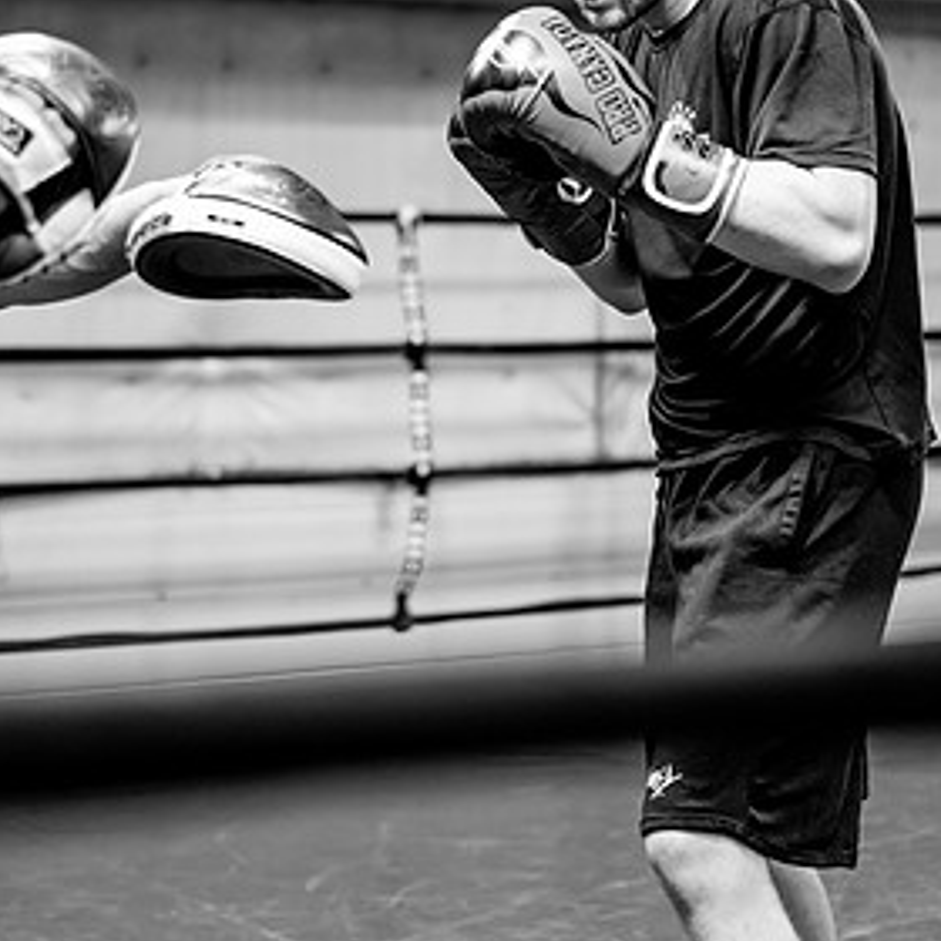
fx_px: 2706
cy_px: 355
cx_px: 339
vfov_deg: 19.7
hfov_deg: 19.7
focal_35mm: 88
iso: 1000
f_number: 1.8
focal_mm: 50
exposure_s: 1/400
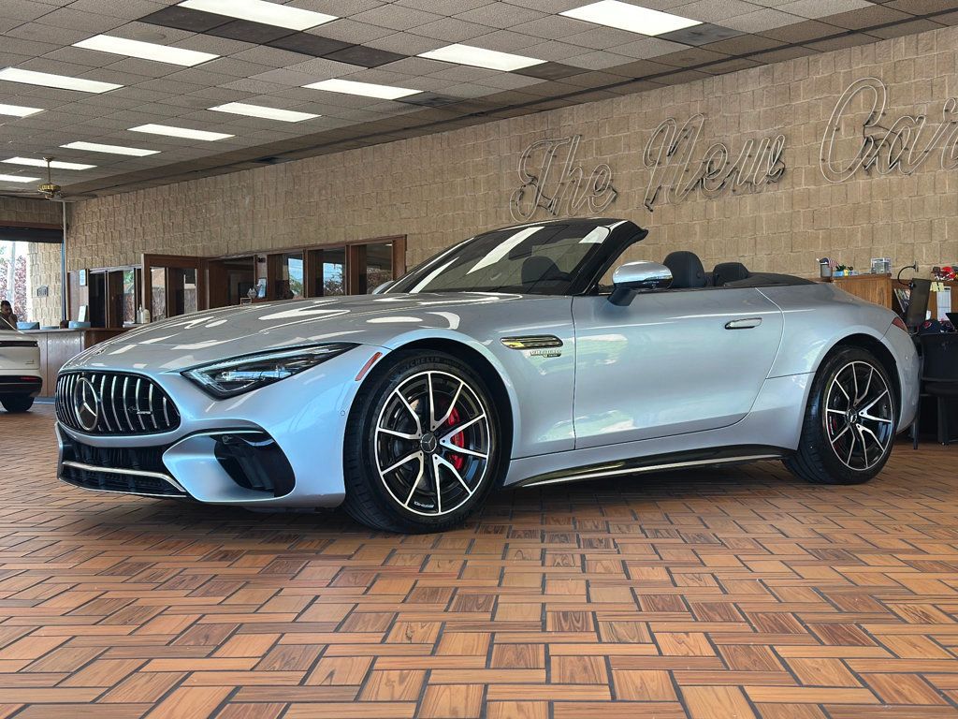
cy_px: 360
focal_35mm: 48
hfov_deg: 39.7
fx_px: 1328
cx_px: 479
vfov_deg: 30.3
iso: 80
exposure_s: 1/307
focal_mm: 6.86
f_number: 1.78
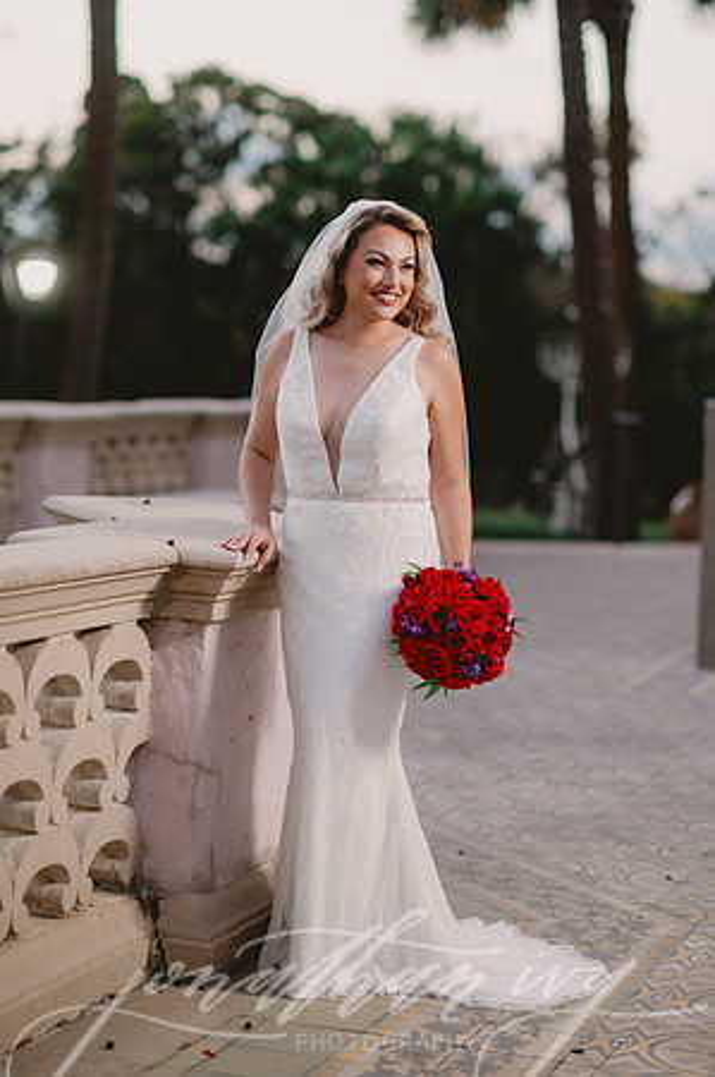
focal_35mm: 85
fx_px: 2538
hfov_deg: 16.0
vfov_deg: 23.9
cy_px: 538
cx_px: 358
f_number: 2
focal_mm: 85
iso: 250
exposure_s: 1/200
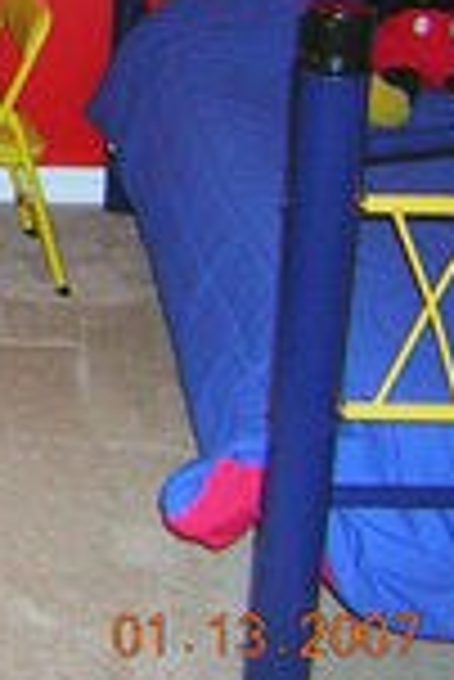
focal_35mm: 91
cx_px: -126
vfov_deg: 22.1
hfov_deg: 14.5
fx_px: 1717
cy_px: 144
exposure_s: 1/60.1
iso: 200
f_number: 2.6
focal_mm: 4.7
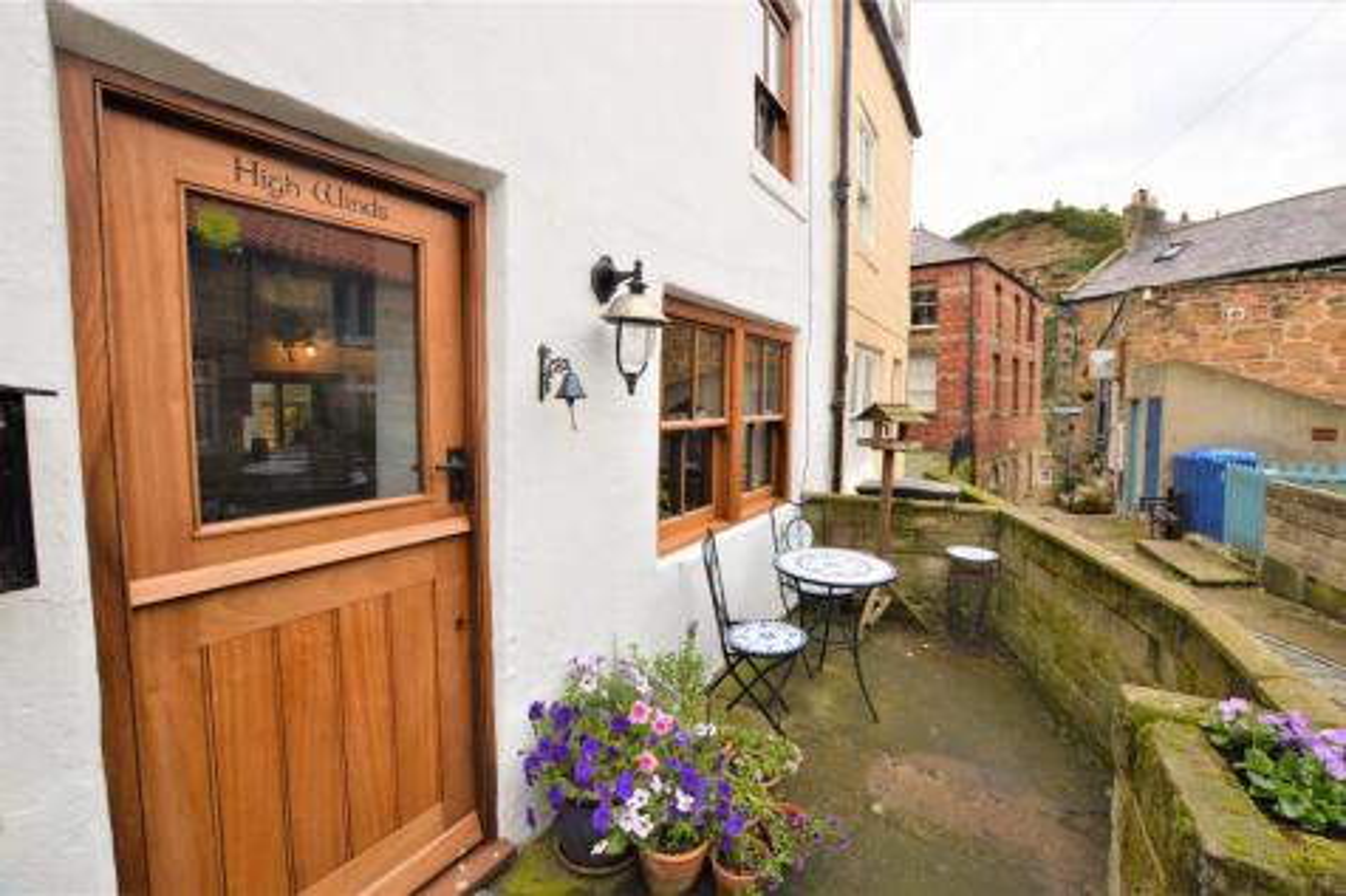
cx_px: 673
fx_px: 561
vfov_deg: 77.3
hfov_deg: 100.4
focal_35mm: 15
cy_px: 448
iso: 100
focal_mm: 10
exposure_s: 1/160
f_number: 6.3
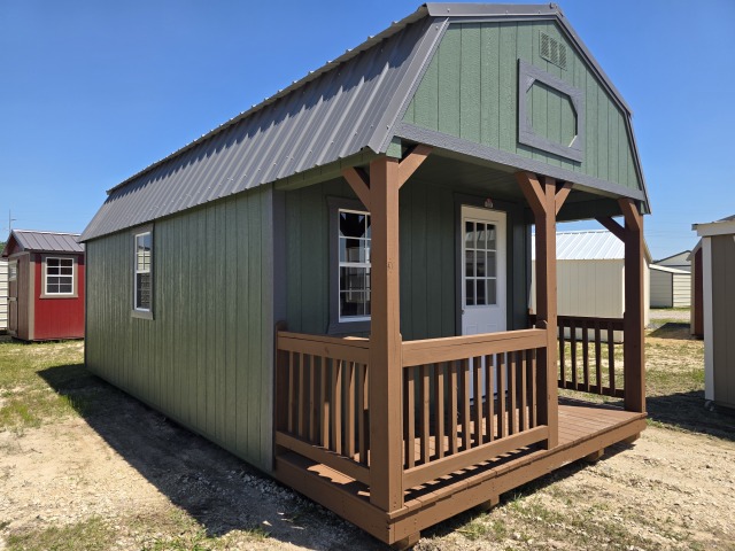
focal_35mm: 23
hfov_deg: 73.9
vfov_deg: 58.9
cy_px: 276
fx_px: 488
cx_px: 368
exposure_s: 1/4333
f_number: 1.7
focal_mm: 6.3
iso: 80
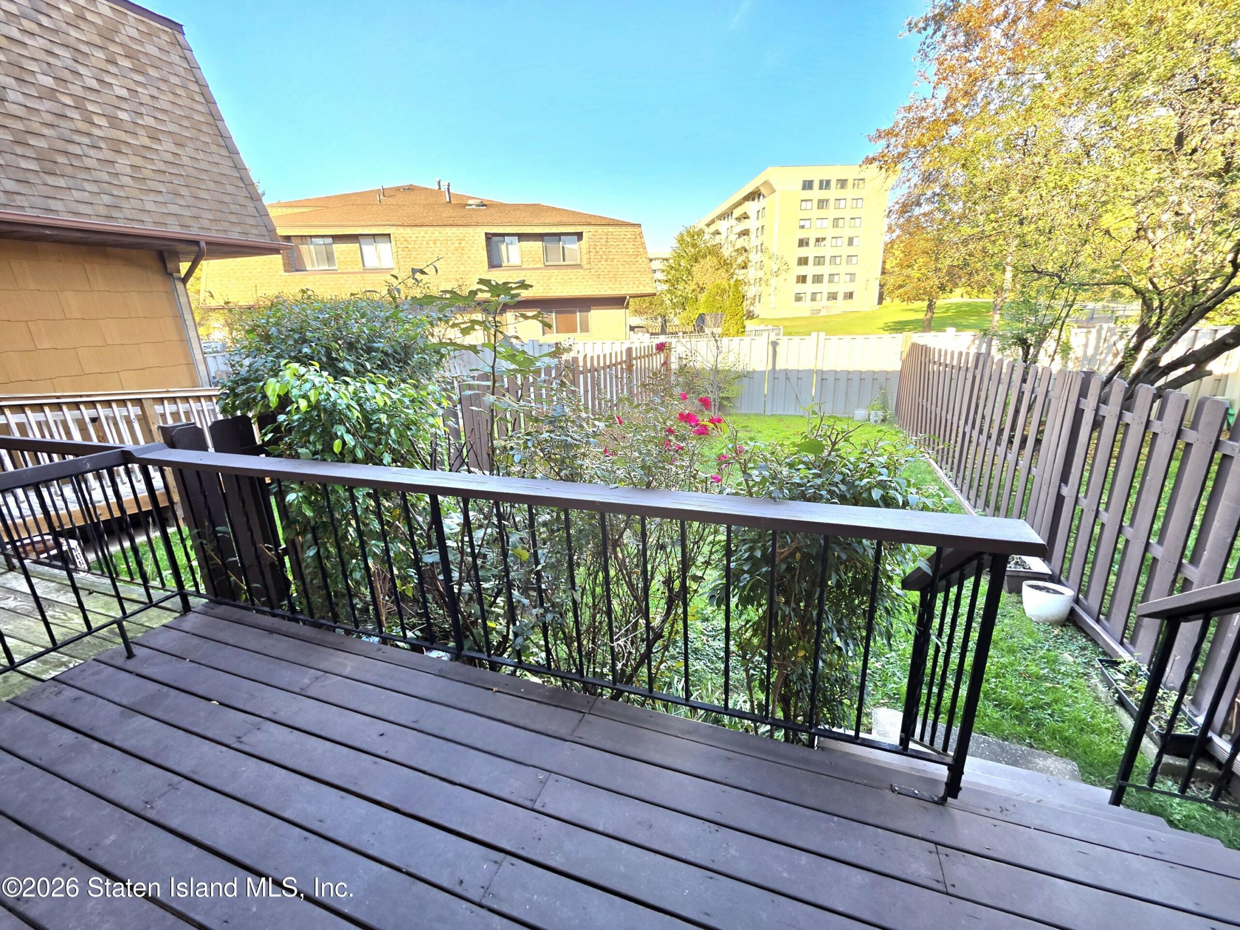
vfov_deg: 89.9
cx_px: 620
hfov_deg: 106.2
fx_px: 466
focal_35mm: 13
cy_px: 465
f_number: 1.9
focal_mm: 2.2
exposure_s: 1/120
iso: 25
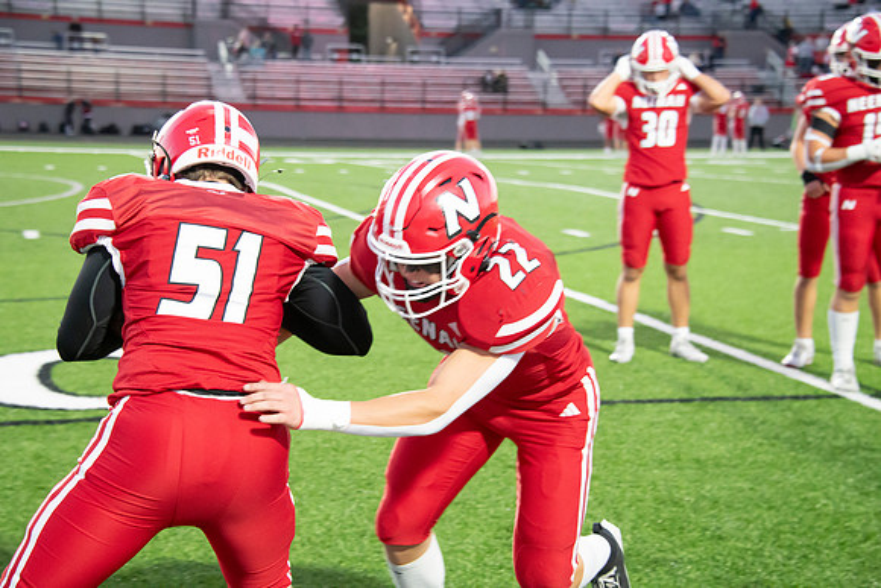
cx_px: 440
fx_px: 1909
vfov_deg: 17.5
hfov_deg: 26.0
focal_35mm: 78
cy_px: 294
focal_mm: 78
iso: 8000
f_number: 5.6
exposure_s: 1/320
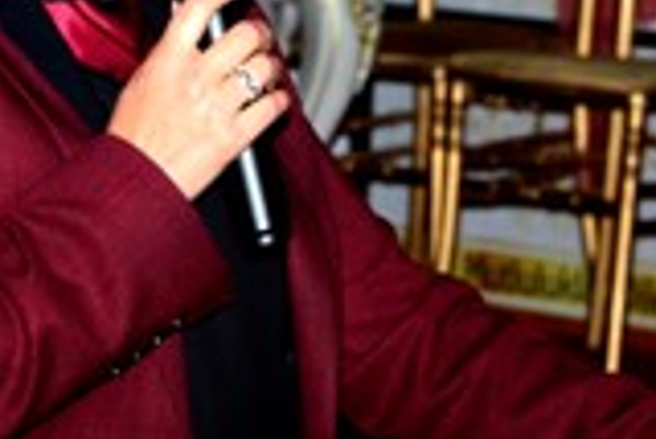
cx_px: 320
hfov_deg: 5.5
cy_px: -47
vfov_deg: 3.6
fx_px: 6876
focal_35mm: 377
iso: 250
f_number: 11
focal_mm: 135
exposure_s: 1/60
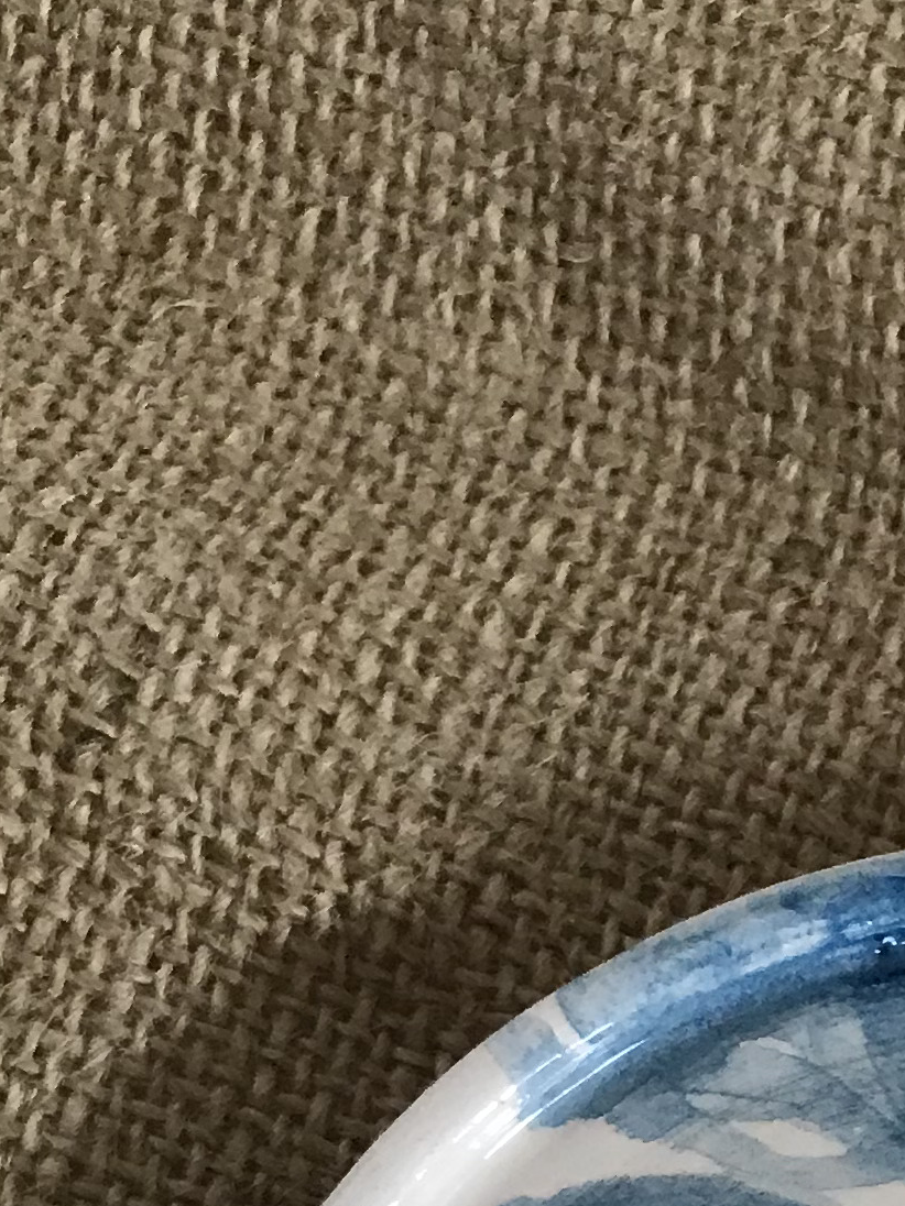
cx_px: 1299
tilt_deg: -77.0
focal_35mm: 103
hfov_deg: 13.6
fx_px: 3590
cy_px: 1874
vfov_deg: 17.0
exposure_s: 1/17
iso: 50
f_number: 1.8
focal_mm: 3.99
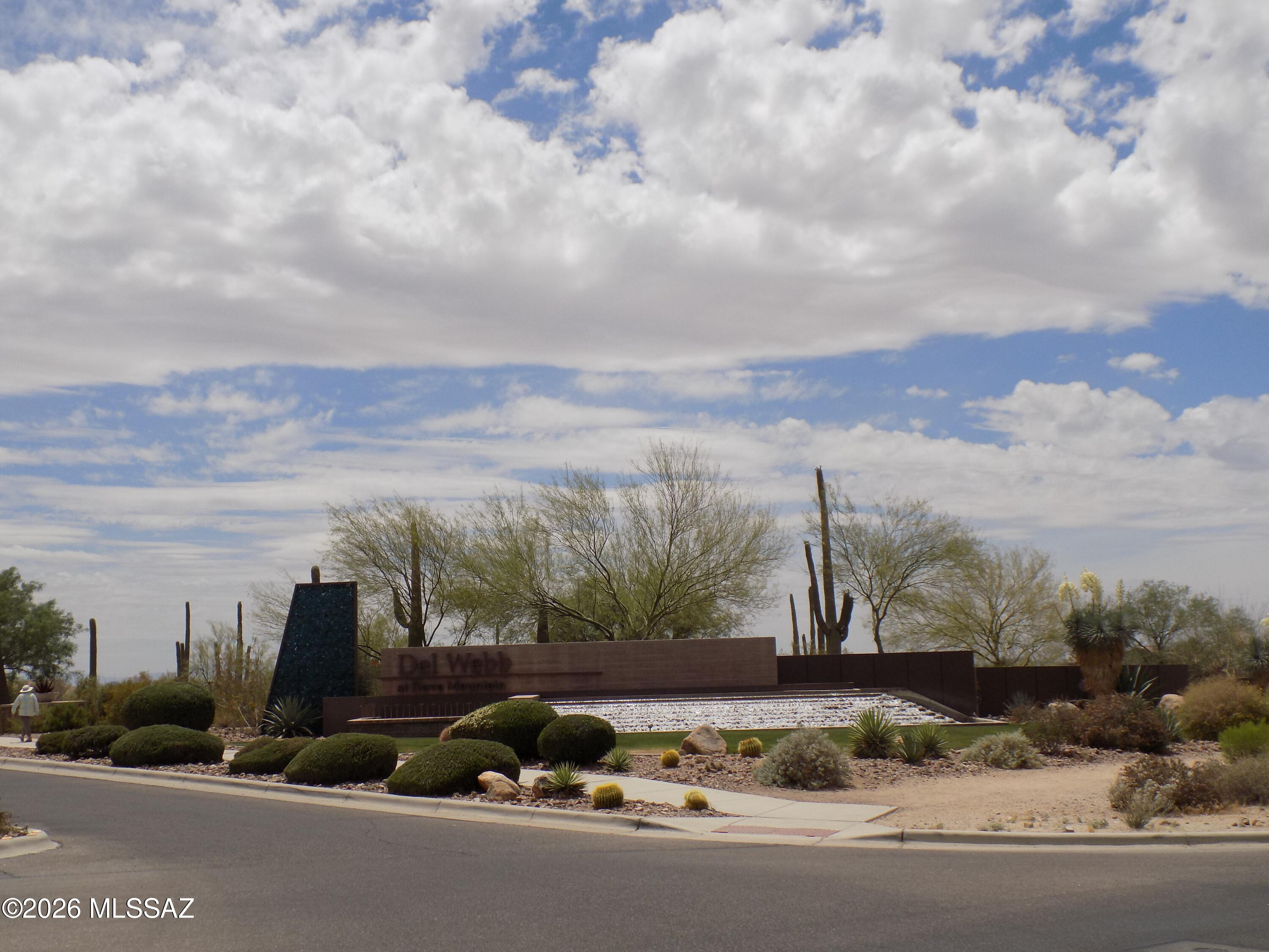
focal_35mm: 41
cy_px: 476
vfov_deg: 35.1
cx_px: 634
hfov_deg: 45.8
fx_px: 1503
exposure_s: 1/200
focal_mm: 7.3
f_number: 11.5
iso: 80
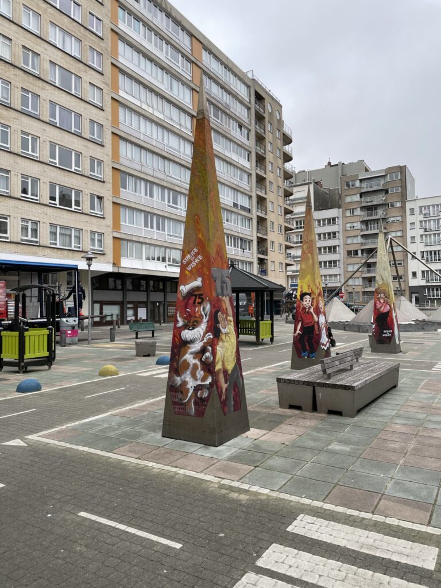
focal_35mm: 26
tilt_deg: +2.1
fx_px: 442
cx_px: 220
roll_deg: +1.0
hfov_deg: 53.1
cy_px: 294
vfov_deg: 67.3
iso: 32
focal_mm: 4.2
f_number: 1.6
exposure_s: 1/239
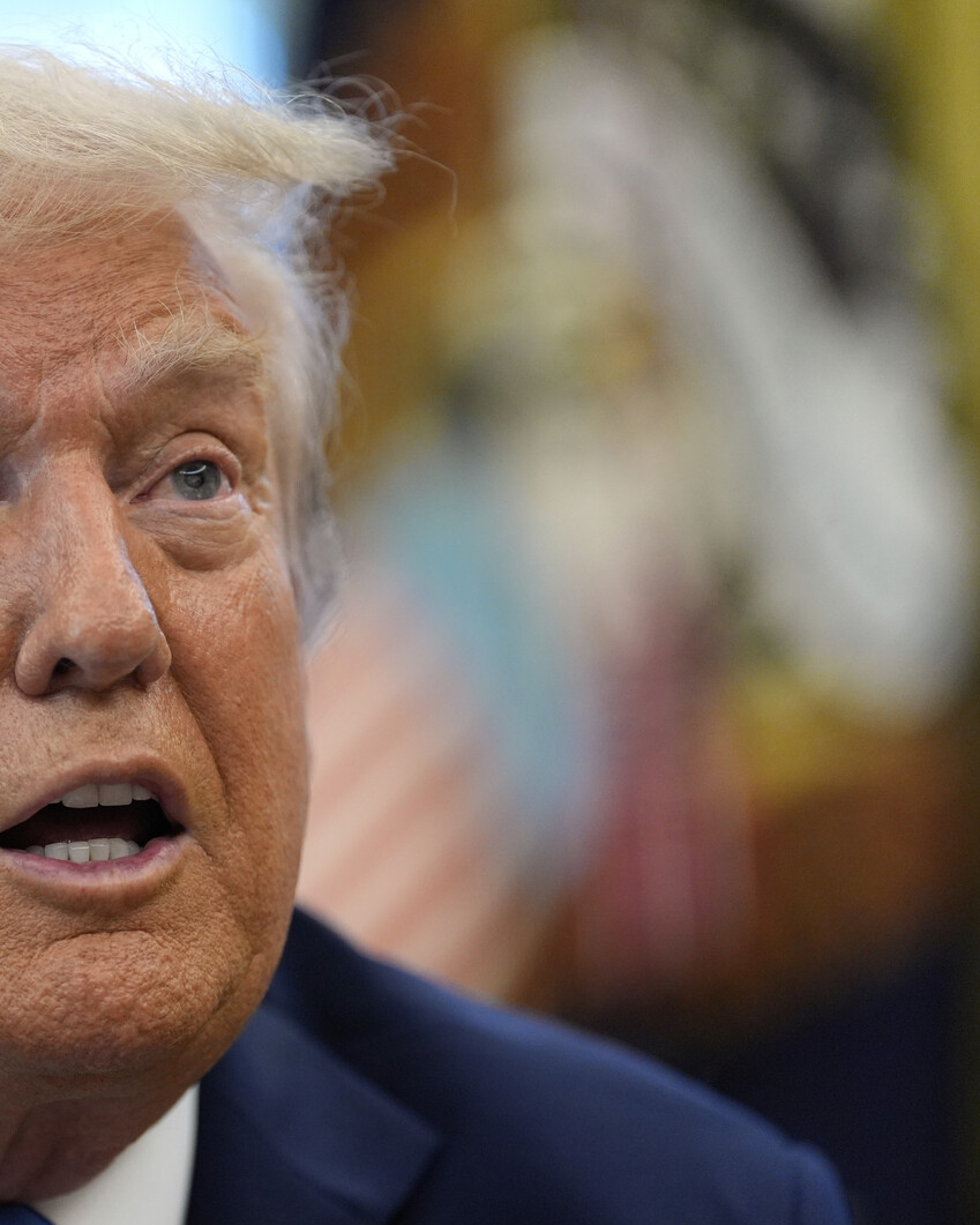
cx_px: 175
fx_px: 10259
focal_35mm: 283
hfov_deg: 5.5
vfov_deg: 6.8
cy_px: 615
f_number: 2.8
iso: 2500
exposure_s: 1/250
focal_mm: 200
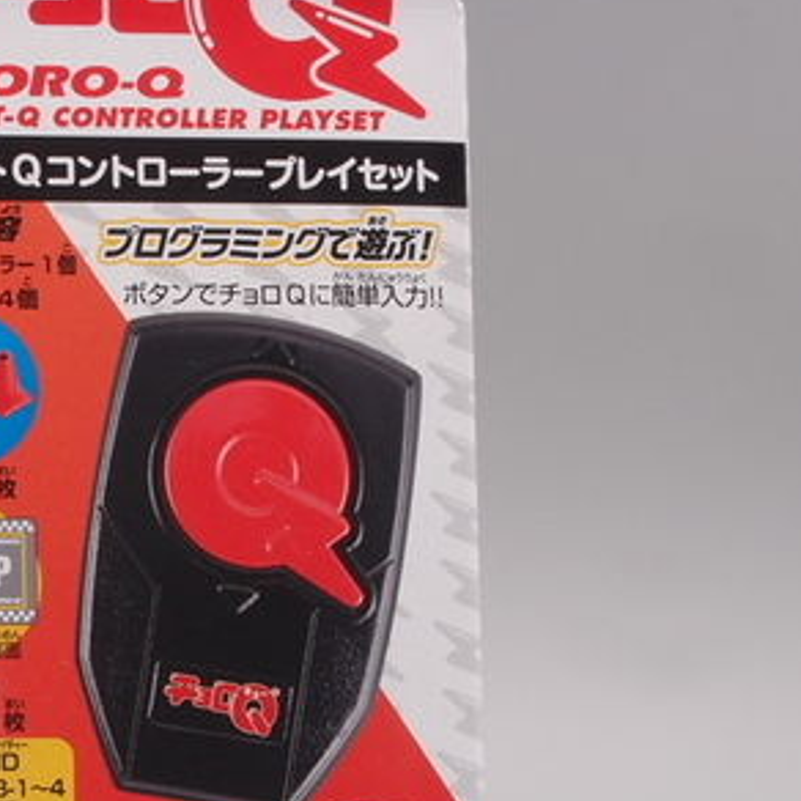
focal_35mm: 121
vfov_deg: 14.4
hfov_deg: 14.0
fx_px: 3168
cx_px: -123
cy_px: 540
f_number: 8
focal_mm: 10.83
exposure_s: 1/4
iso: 100
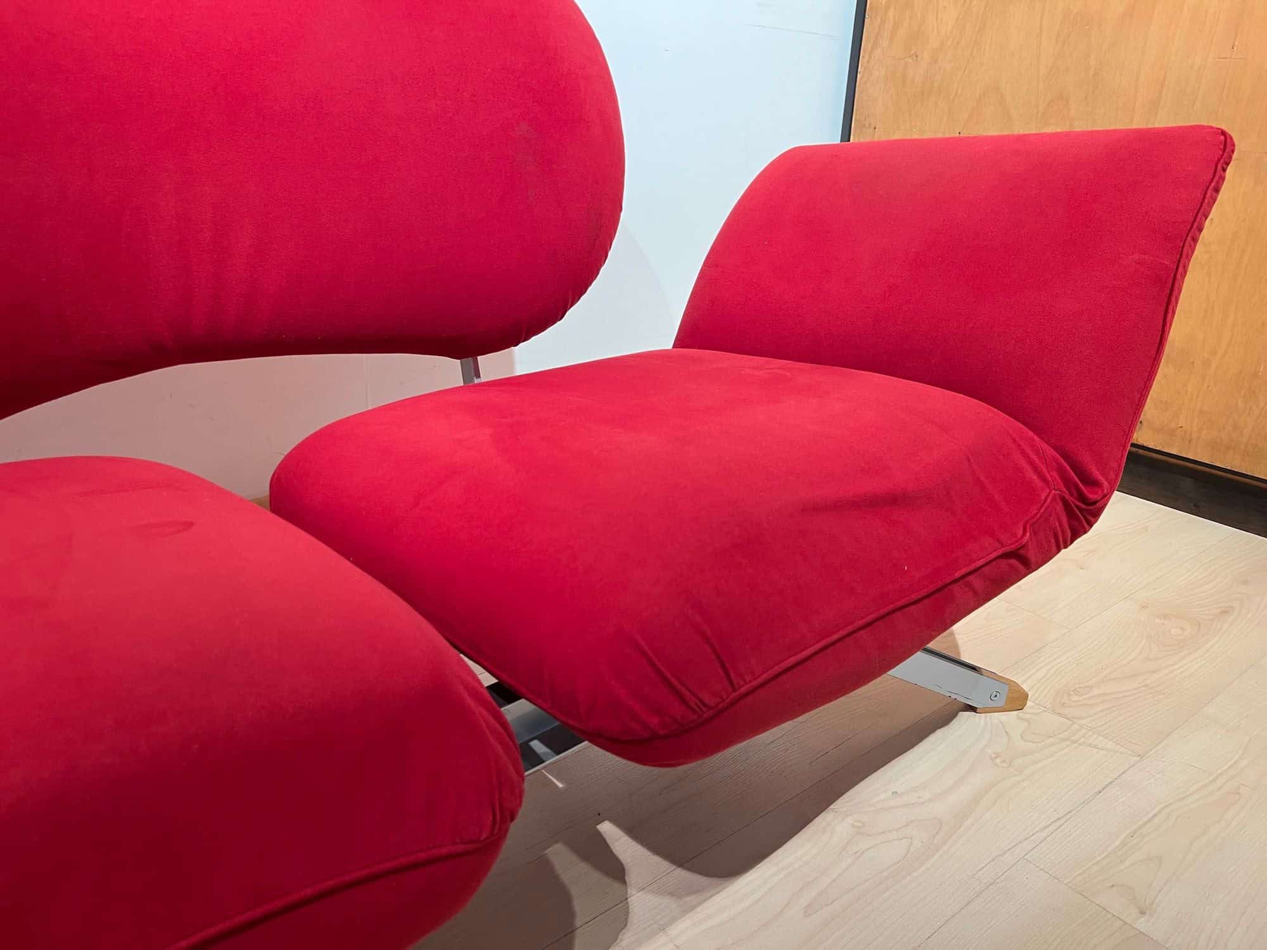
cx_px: 634
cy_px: 475
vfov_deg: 53.1
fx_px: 952
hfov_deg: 67.3
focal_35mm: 26
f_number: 1.5
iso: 200
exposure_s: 1/50
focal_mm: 5.7
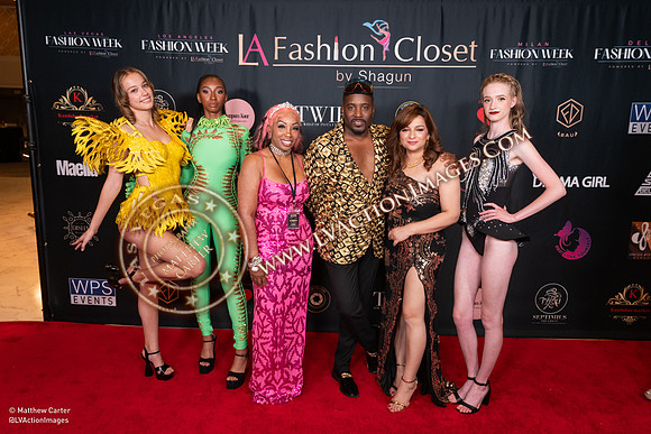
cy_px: 217
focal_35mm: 29
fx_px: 524
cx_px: 326
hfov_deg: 63.7
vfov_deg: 45.0
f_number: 4
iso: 1250
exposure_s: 1/200
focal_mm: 28
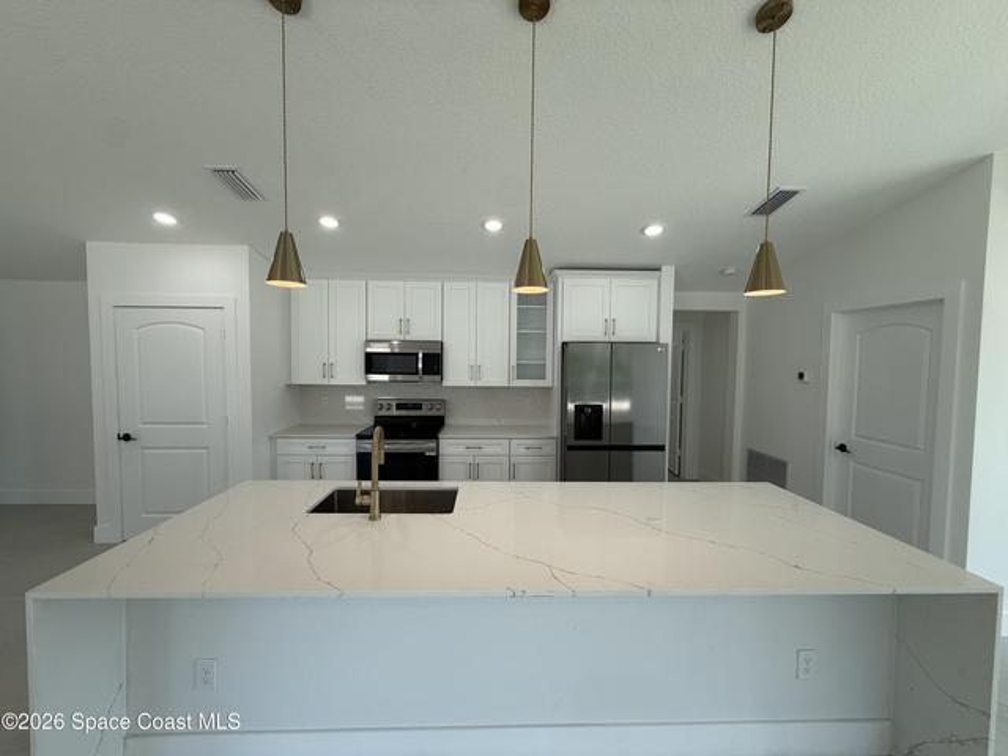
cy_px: 378
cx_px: 504
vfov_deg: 85.7
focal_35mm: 14
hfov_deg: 102.1
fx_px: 408
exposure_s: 1/121
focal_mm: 2.22
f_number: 2.2
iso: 50
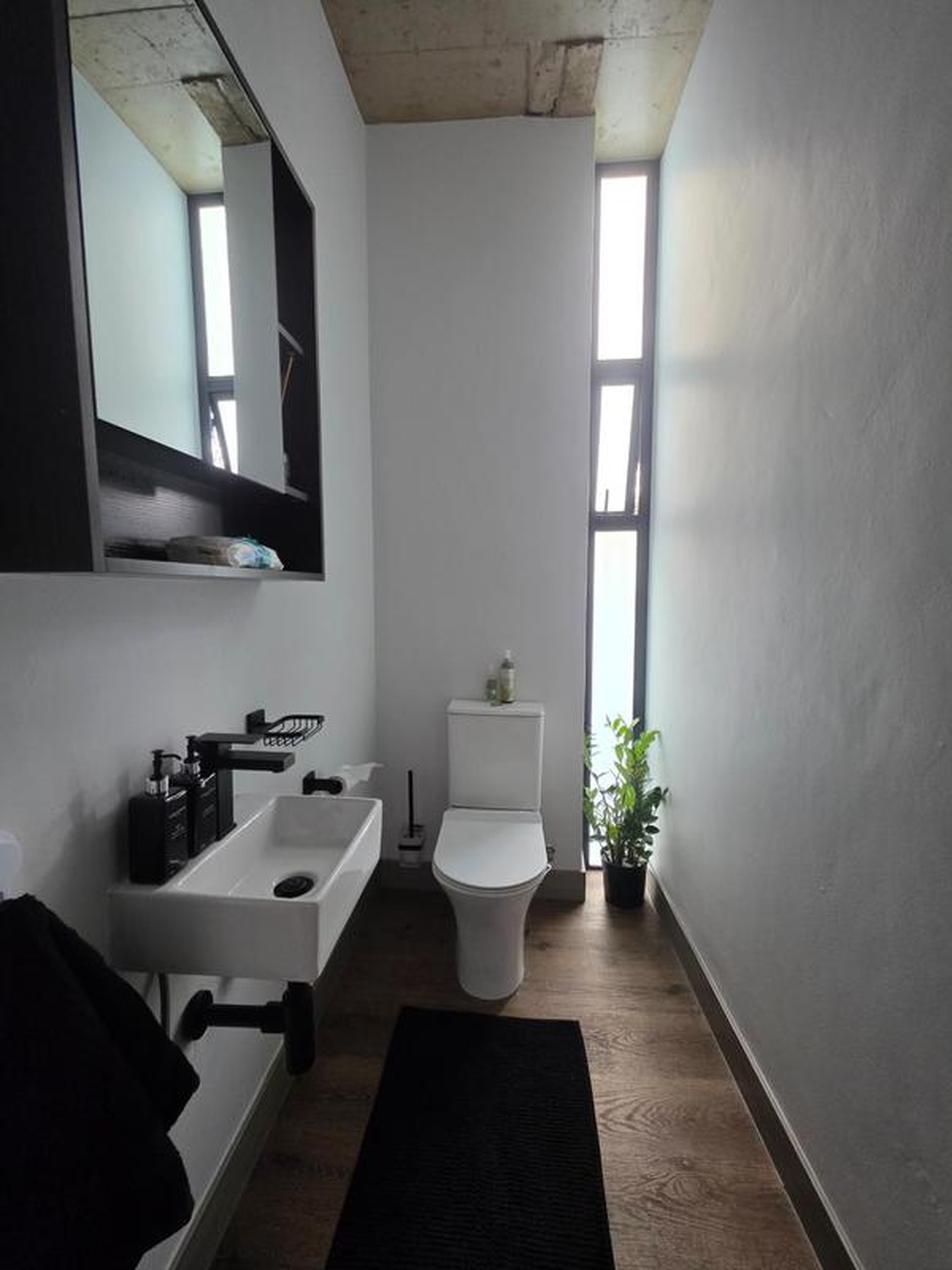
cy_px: 635
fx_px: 477
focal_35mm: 13
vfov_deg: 106.2
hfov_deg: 89.9
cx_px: 476
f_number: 1.9
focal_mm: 2.2
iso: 250
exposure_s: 1/100
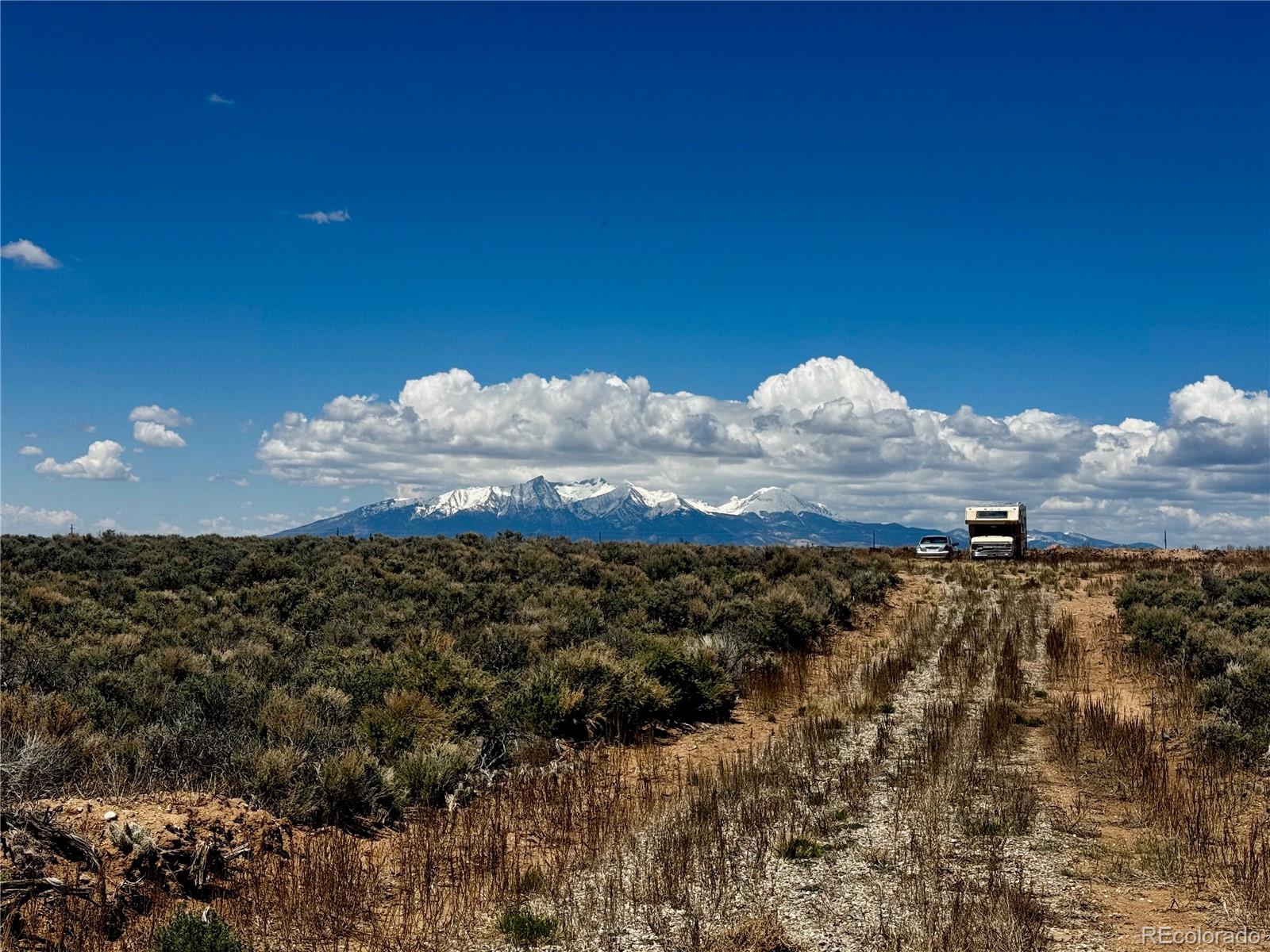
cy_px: 476
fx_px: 1761
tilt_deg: +1.9
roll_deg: -2.4
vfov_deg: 30.3
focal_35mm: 48
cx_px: 635
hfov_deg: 39.7
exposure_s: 1/9009
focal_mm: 6.76
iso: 64
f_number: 1.78
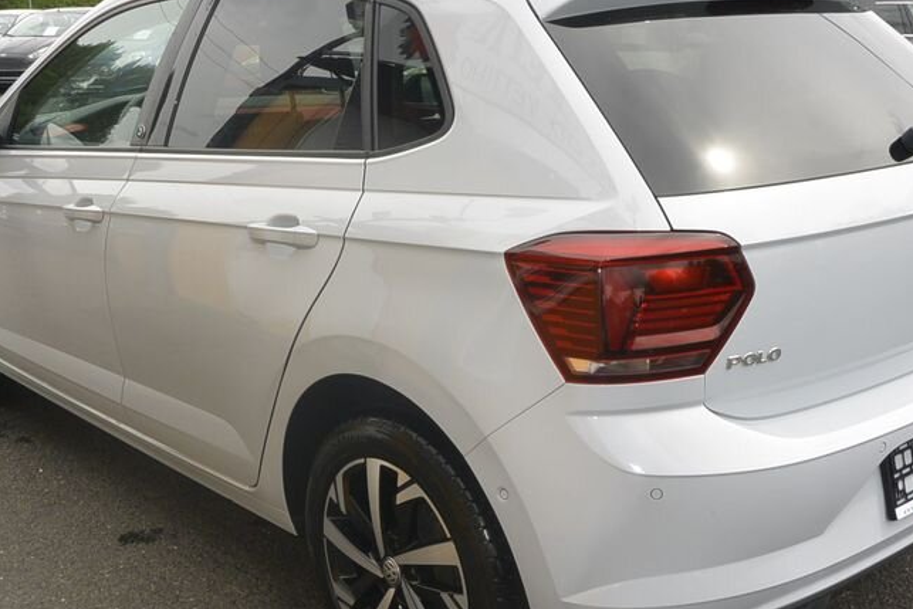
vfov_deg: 31.2
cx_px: 474
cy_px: 349
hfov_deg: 45.4
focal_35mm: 43
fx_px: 1091
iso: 160
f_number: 7.1
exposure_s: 1/250
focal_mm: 10
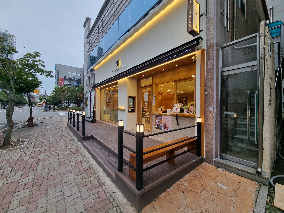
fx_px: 107
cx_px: 142
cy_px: 106
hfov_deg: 106.2
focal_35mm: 13
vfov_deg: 89.9
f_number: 2.2
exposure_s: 1/120
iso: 50
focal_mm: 2.2
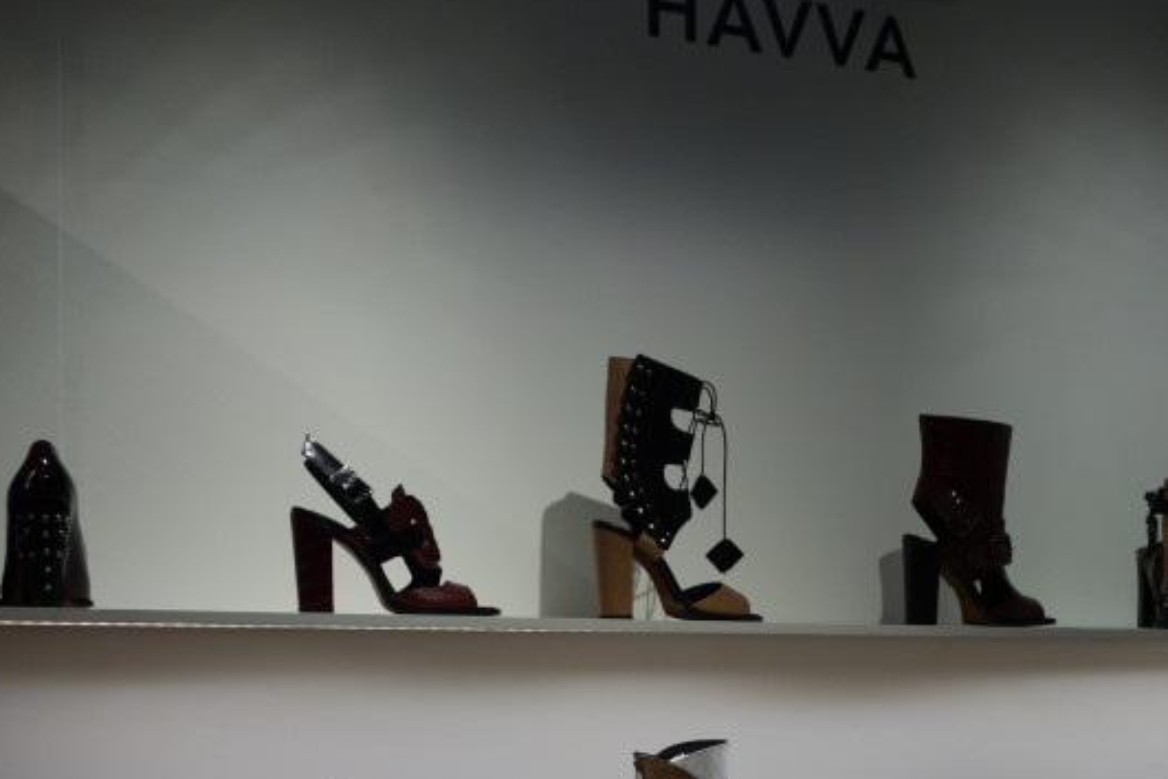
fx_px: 1752
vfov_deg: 24.3
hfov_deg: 36.4
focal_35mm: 54
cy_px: 701
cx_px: 812
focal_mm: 10.4
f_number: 2.5
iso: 320
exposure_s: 1/250
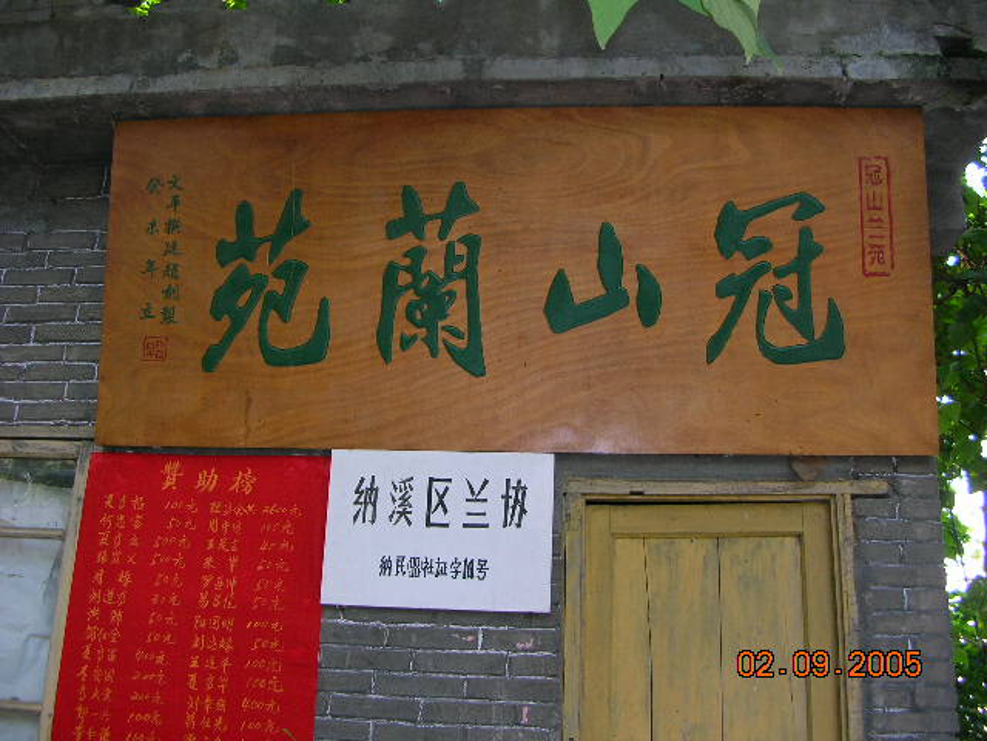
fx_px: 998
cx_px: 494
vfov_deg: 40.7
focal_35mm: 35
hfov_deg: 52.6
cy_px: 370
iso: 50
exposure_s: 1/30
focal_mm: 5.8
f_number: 2.8
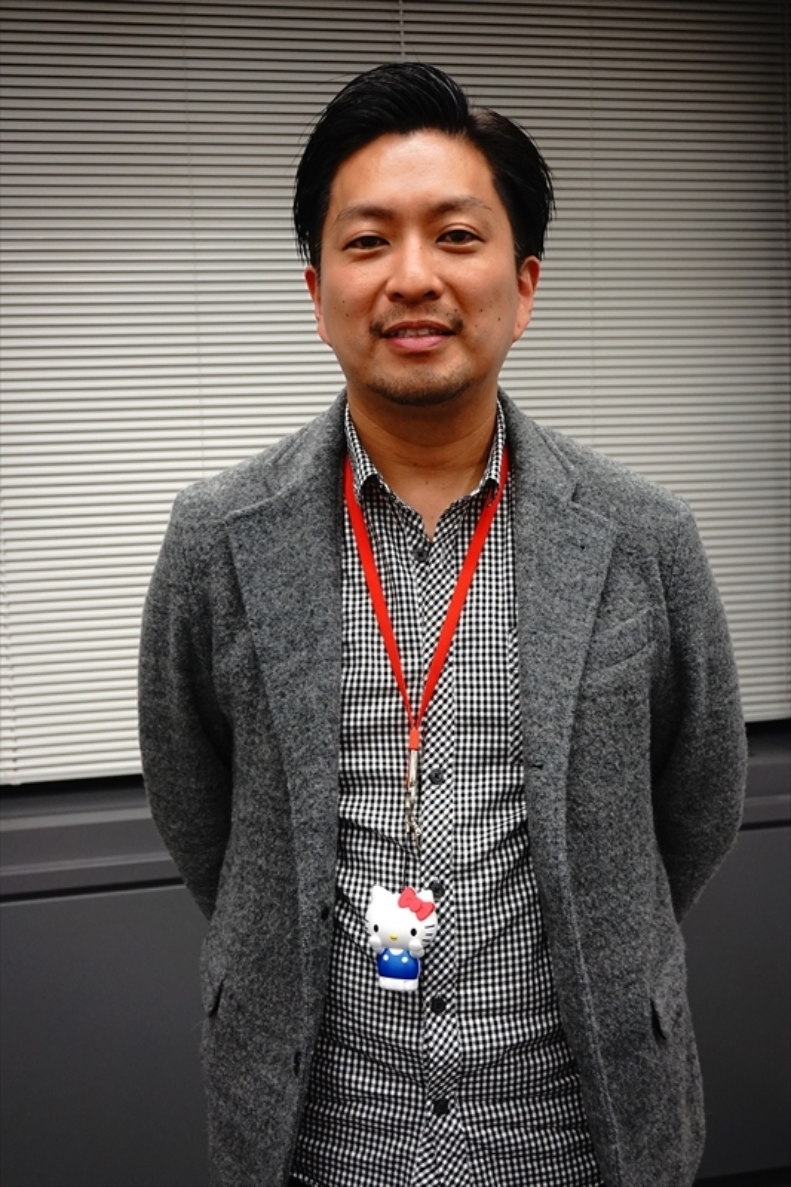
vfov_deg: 49.6
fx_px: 1286
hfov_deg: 34.2
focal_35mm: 39
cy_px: 594
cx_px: 396
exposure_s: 1/60
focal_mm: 26
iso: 800
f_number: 4.5
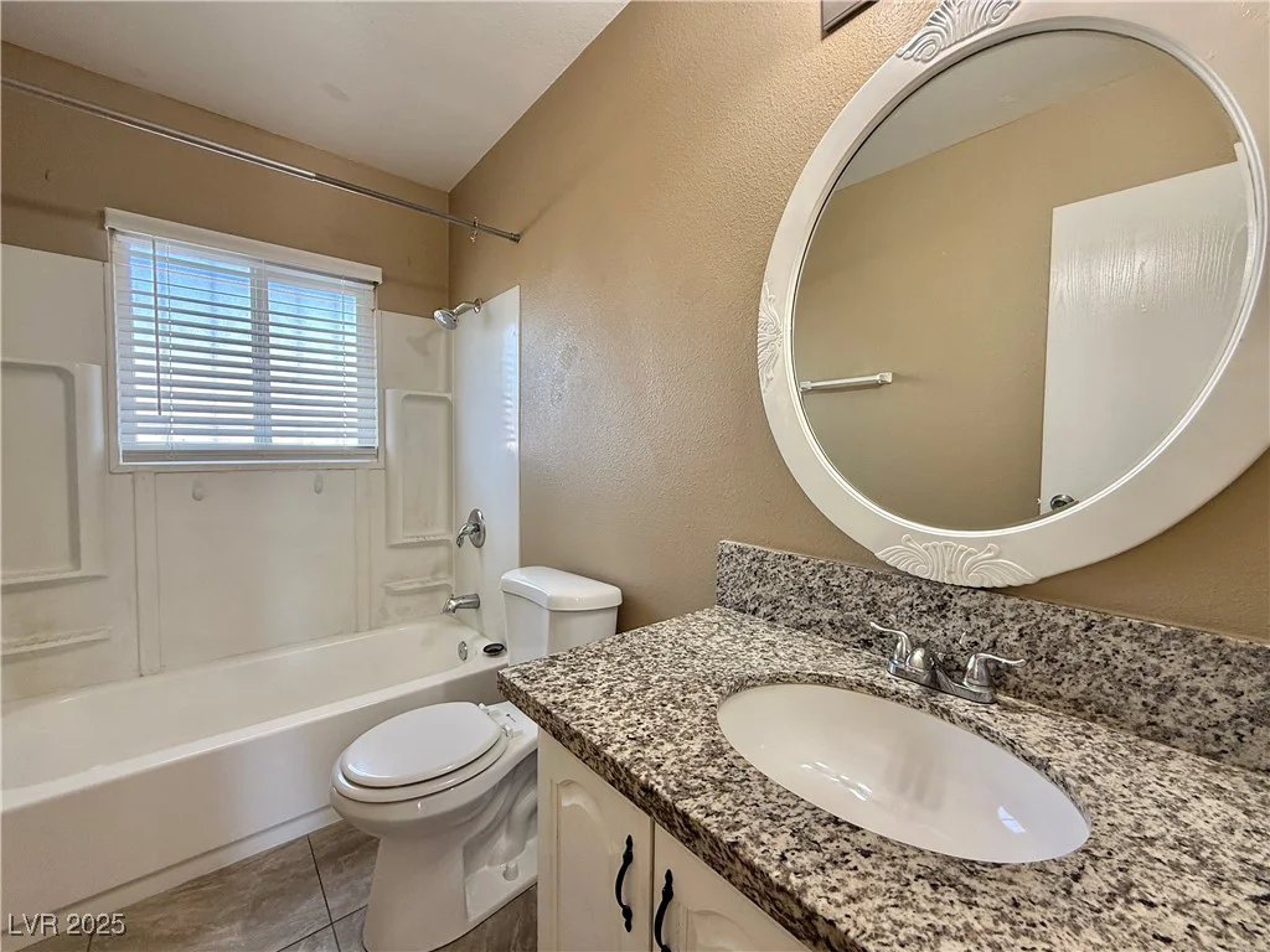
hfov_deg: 102.1
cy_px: 476
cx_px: 635
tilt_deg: -2.9
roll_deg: -0.6
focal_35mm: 14
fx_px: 514
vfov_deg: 85.7
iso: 125
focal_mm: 2.22
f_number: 2.2
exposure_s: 1/99
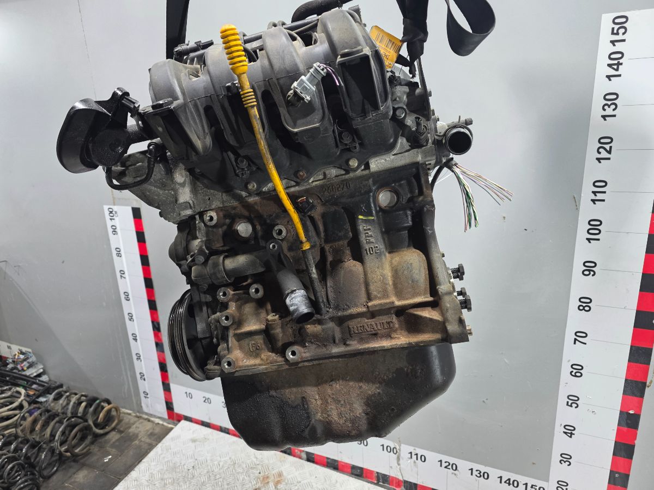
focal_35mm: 23
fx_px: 435
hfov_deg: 73.9
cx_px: 327
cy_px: 245
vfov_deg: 58.9
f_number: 1.7
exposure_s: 1/100
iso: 200
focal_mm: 6.3
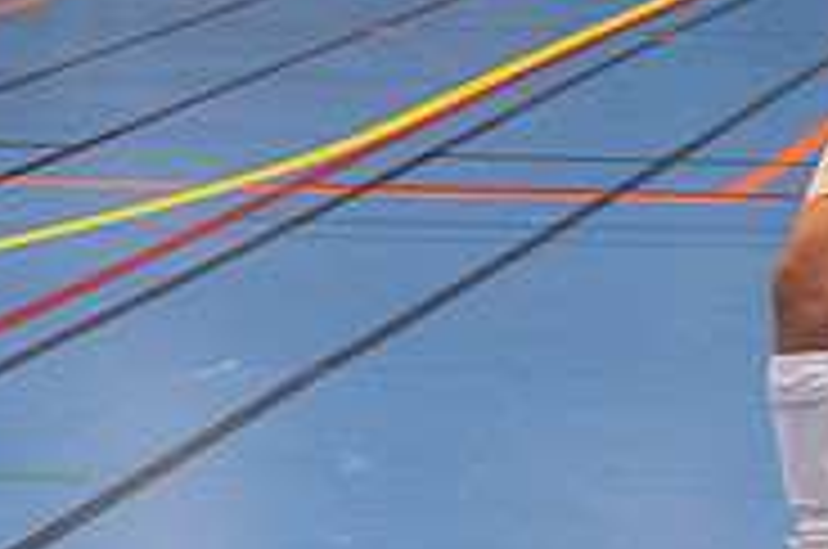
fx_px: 5189
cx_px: 828
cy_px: 0
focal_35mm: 226
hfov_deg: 9.1
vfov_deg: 6.0
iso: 3200
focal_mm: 70
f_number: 3.5
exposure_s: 1/400
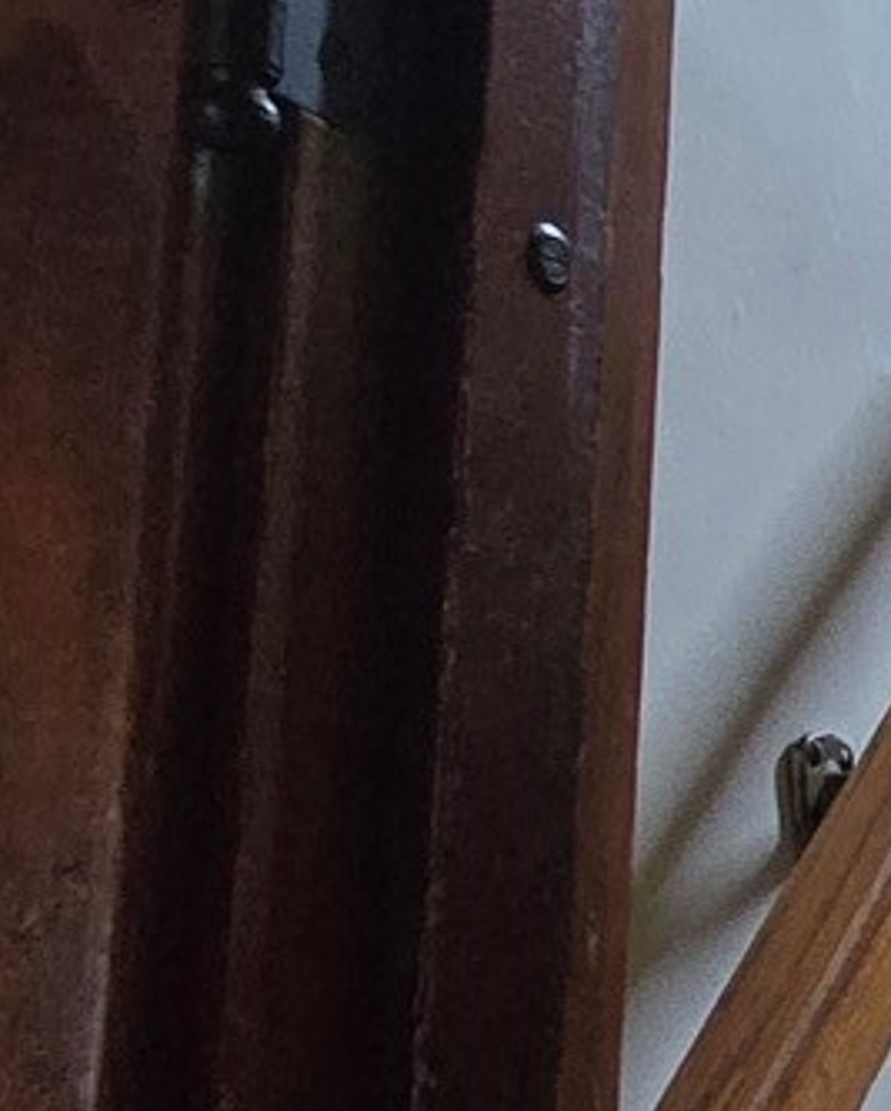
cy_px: 774
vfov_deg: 24.3
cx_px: 2449
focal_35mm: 78
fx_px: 2568
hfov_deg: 12.4
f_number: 2.2
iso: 800
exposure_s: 1/60
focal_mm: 2.2
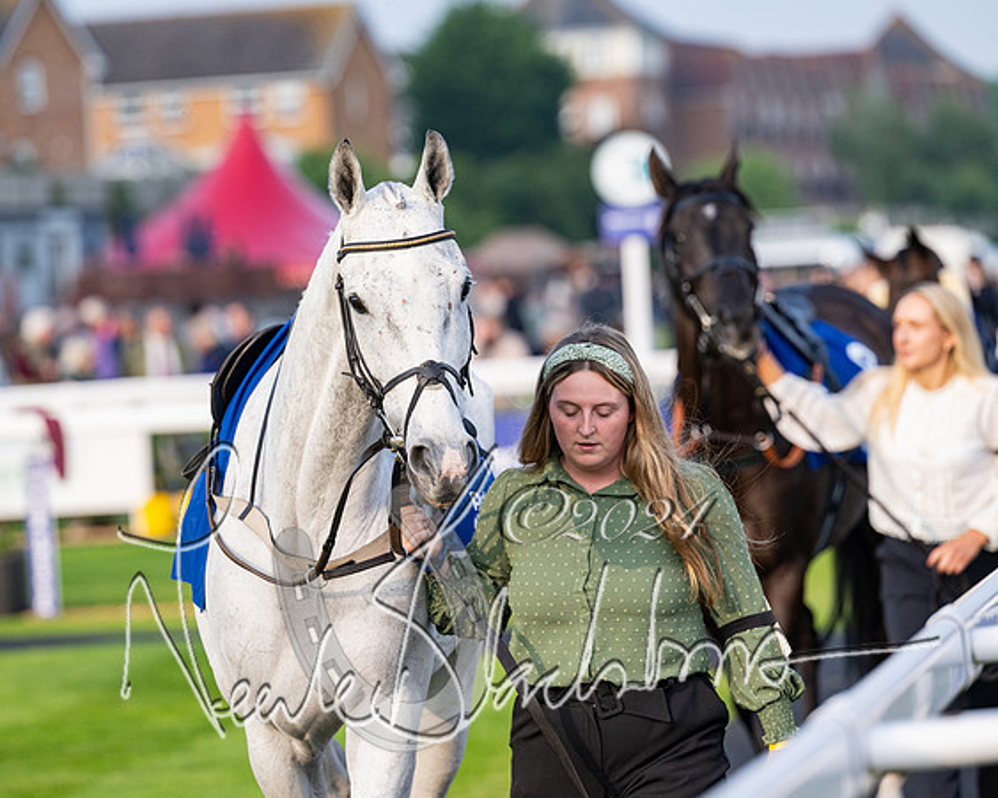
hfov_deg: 8.4
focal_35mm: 229
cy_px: 370
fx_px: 6767
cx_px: 442
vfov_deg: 6.7
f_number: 4
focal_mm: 185
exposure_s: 1/2500
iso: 800
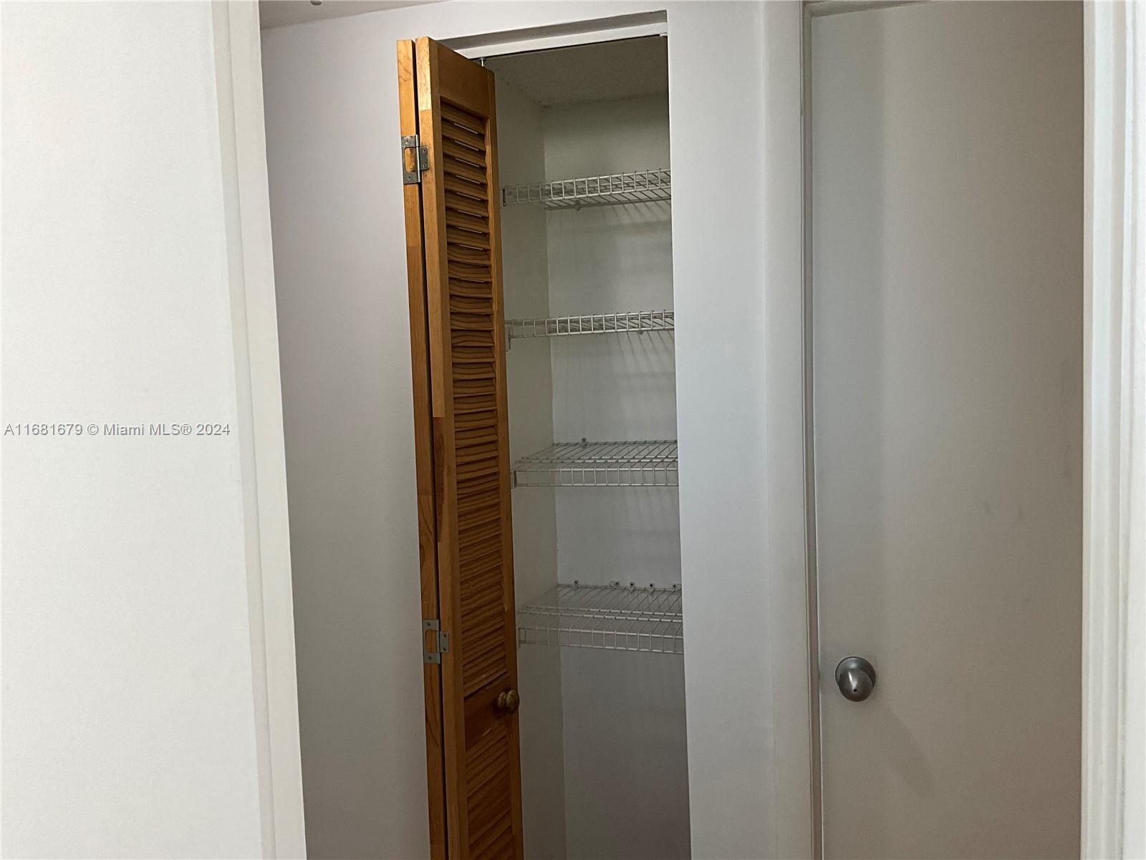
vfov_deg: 48.2
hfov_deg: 61.7
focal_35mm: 29
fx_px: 960
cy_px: 430
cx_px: 573
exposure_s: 1/60
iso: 40
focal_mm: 3
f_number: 1.8
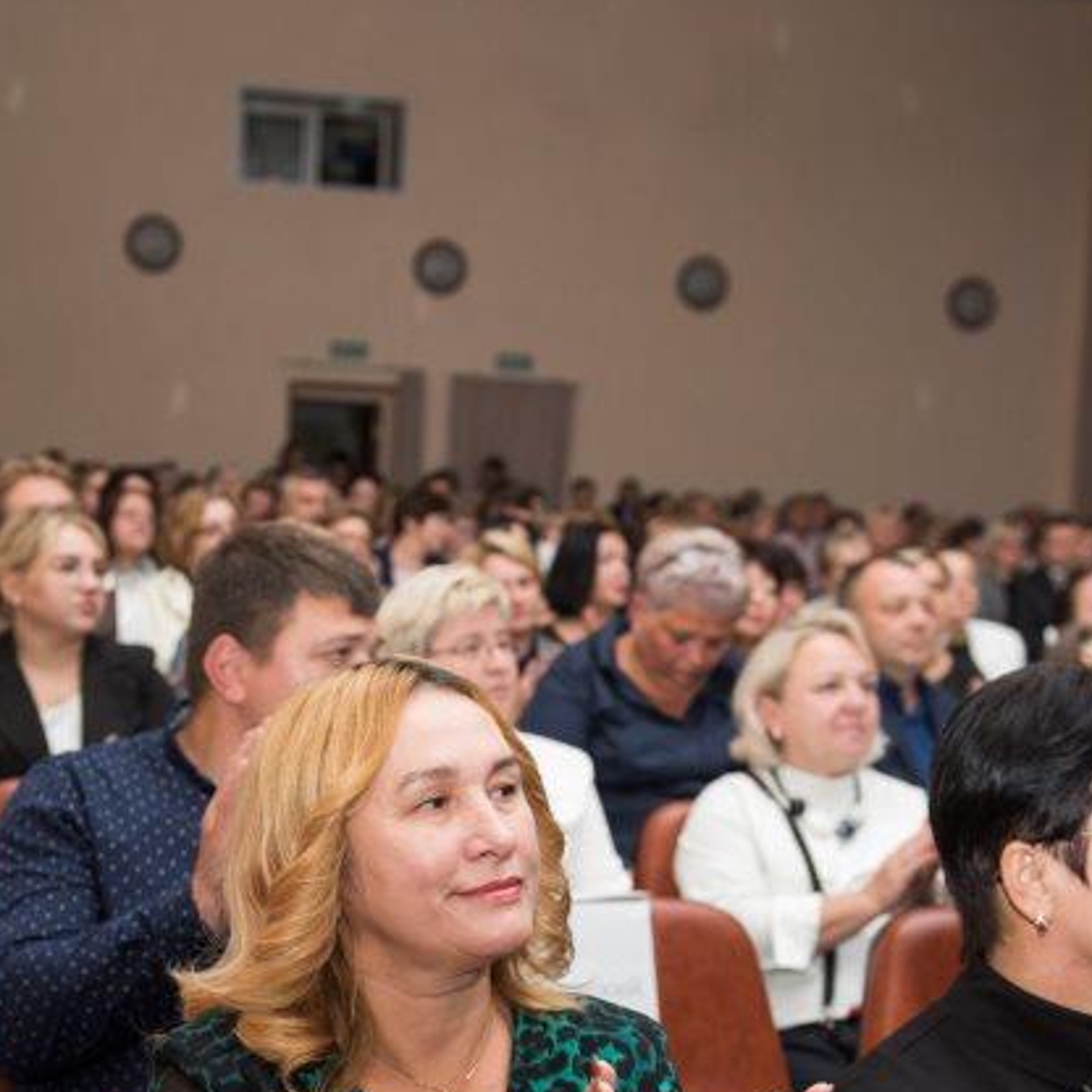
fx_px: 2391
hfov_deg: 25.6
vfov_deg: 25.3
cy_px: 886
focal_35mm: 67
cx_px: 394
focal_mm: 32
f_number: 3.5
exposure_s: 1/250
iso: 320
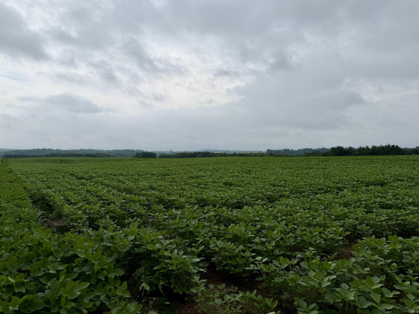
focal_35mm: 24
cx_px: 210
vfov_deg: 56.8
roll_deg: -0.1
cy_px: 157
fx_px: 290
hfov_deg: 71.6
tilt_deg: +0.3
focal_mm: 6.76
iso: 80
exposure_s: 1/3279
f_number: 1.78
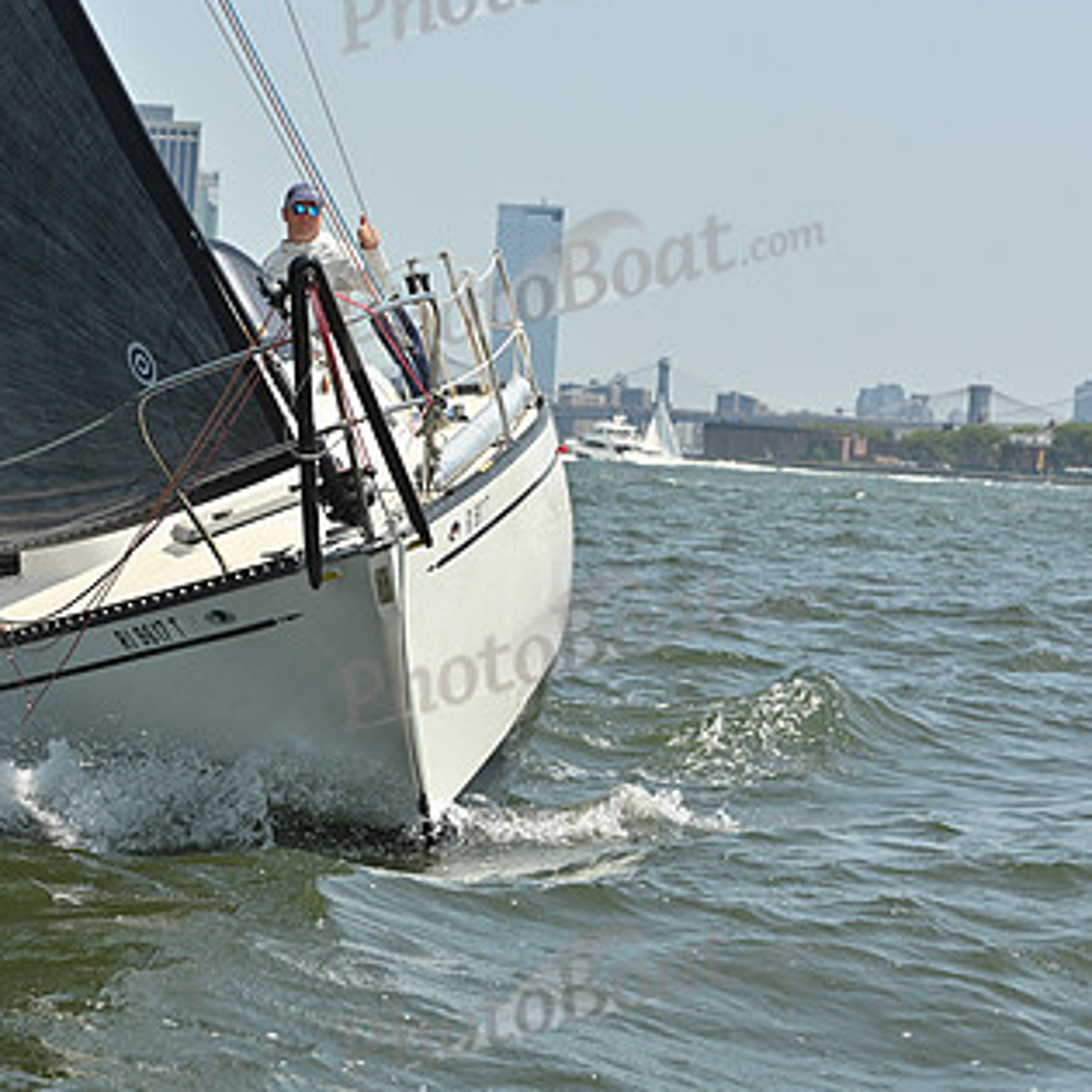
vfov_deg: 12.1
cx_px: 159
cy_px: 511
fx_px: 5139
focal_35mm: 144
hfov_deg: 12.1
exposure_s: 1/1250
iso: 320
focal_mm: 92
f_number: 8
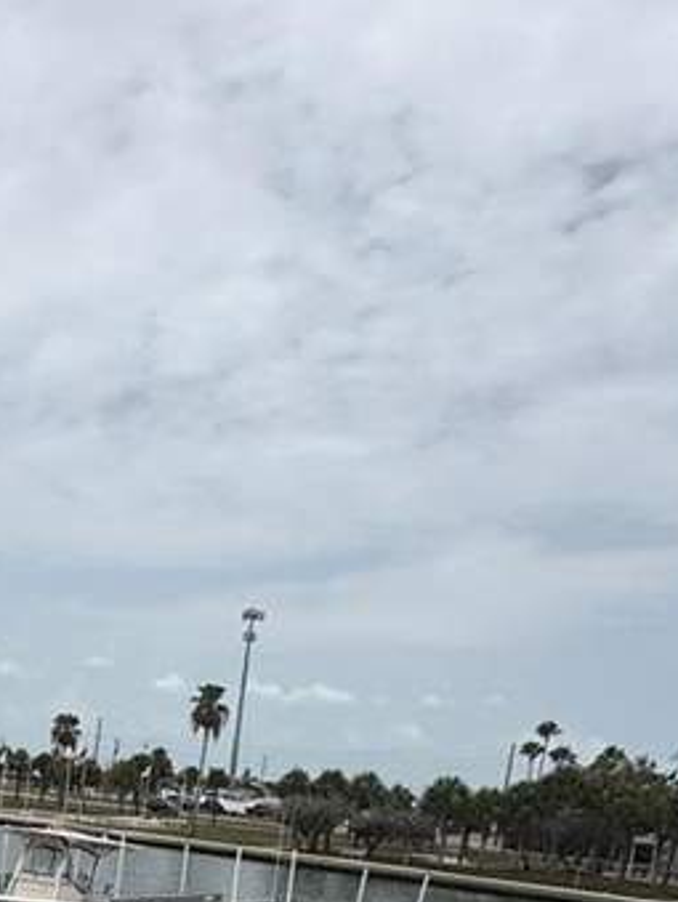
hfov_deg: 31.0
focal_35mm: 44
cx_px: 29
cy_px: 969
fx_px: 1147
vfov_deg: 36.8
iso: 50
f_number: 2.2
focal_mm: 2.22
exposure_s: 1/3891
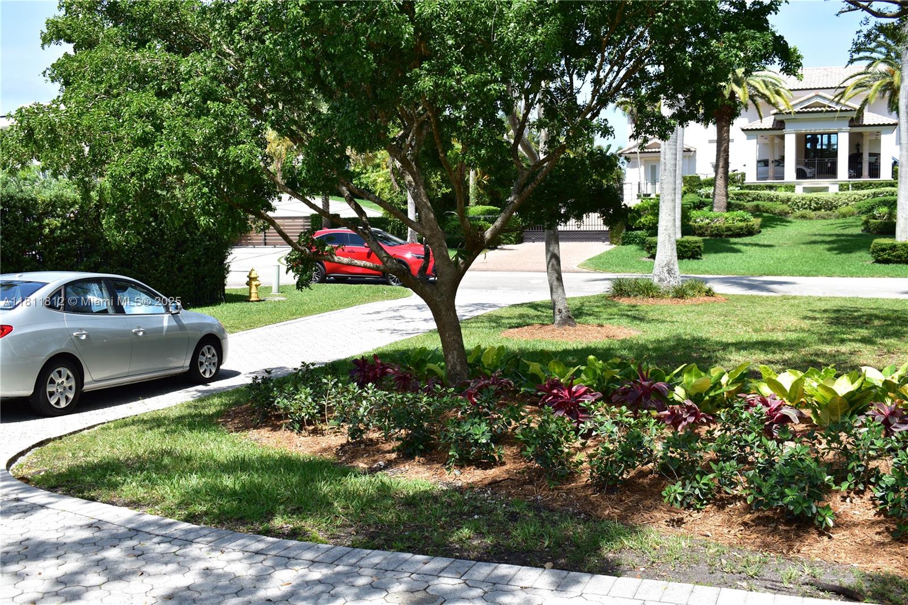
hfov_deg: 51.3
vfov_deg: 35.5
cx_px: 454
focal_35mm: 38
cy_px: 302
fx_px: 946
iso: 100
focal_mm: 25
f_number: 7.1
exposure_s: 1/200
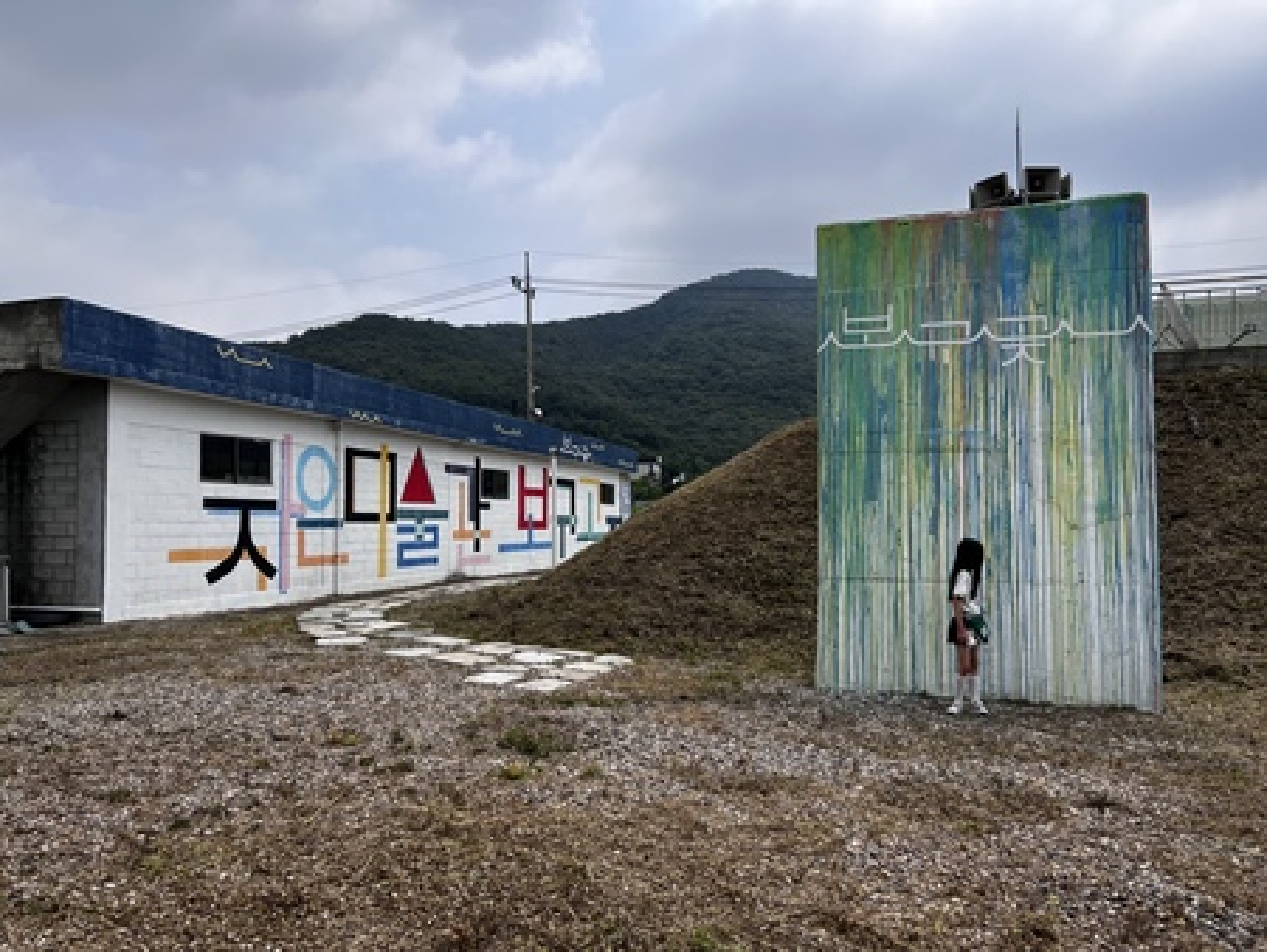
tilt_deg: +3.8
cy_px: 476
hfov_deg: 67.3
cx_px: 634
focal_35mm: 26
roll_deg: -0.5
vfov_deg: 53.1
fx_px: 952
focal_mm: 5.7
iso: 50
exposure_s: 1/6579
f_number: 1.5
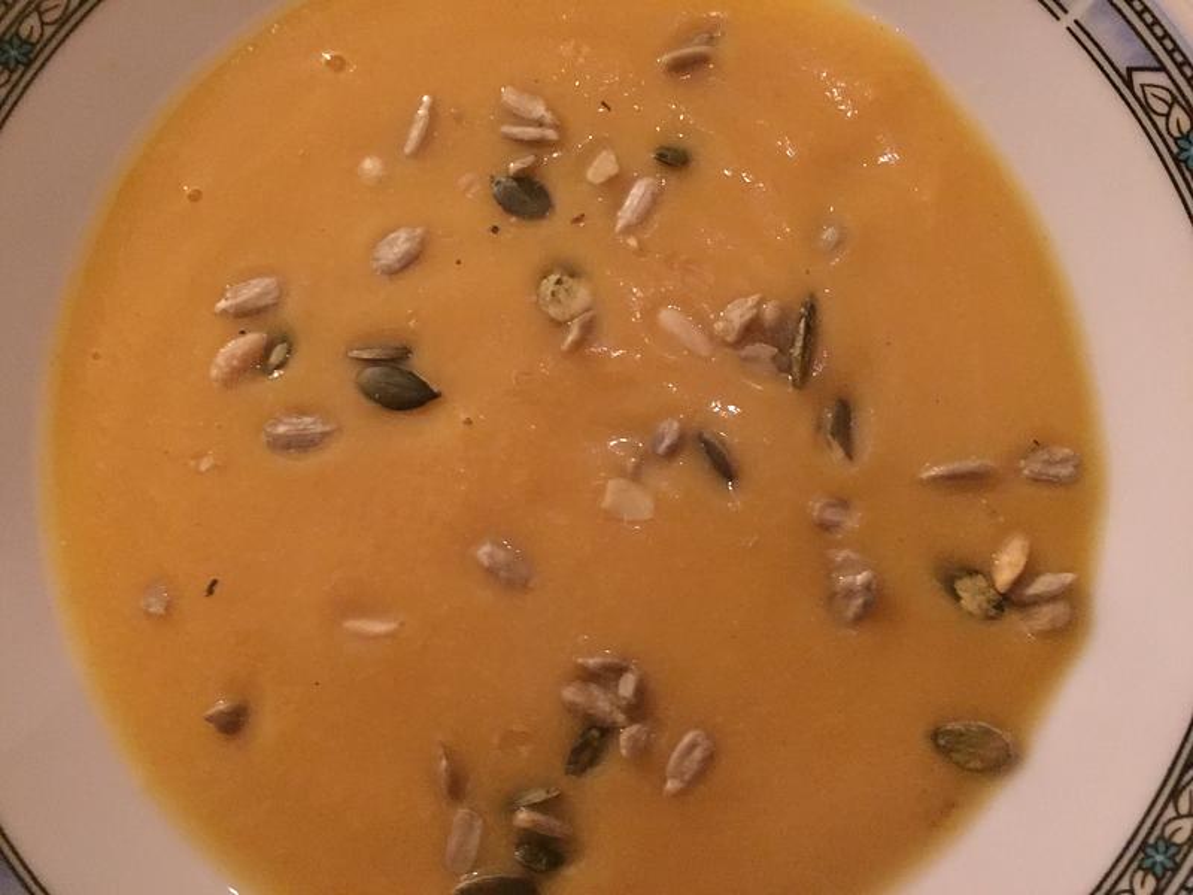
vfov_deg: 48.2
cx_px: 596
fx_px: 999
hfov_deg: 61.7
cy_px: 448
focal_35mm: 29
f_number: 2.2
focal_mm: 4.15
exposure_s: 1/17
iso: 500
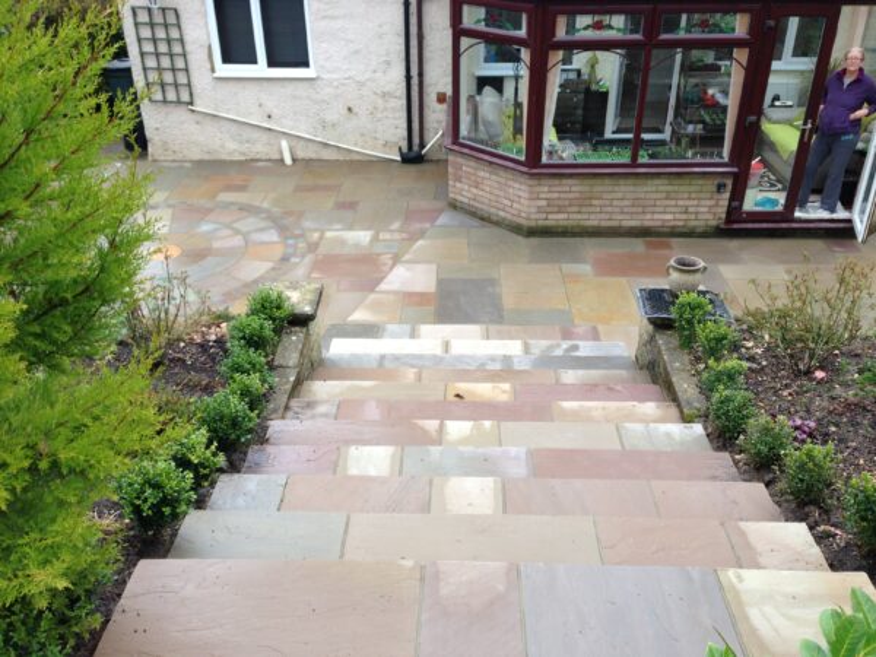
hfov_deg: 55.4
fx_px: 835
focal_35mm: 33
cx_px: 438
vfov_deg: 42.9
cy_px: 328
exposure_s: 1/135
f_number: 2.4
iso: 50
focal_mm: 4.13
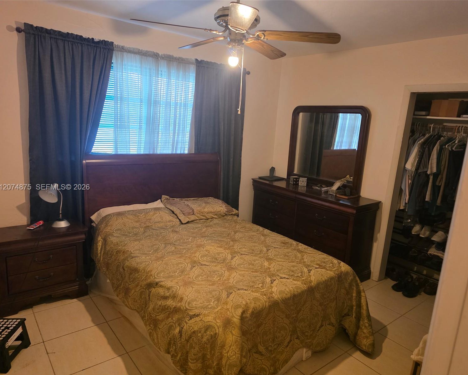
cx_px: 243
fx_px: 332
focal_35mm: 24
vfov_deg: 58.8
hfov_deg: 70.3
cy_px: 188
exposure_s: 1/120
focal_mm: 6.3
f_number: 1.7
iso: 800
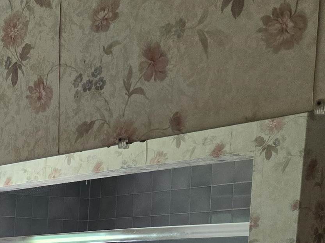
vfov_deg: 15.4
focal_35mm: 85
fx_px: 798
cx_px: -113
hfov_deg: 20.7
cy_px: 410
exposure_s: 1/120
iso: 125
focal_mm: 5.4
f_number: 1.8
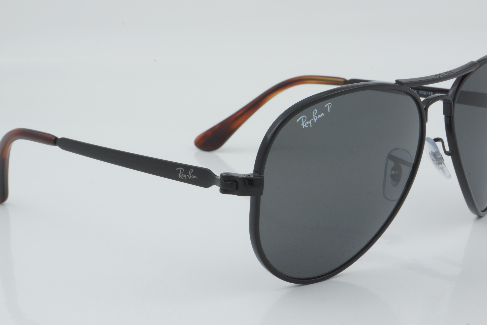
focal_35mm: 85
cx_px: 256
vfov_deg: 16.1
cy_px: 164
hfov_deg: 23.9
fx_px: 1150
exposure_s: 1/4
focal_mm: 50
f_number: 29
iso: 100
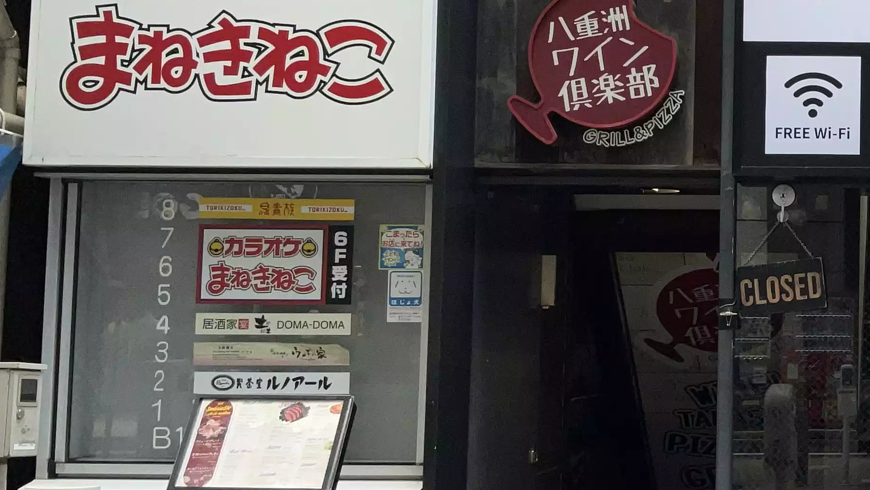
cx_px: 900
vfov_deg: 17.2
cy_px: 216
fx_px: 1615
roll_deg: +0.1
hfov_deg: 28.1
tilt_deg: +4.8
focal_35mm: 70
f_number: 1.8
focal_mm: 3
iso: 16
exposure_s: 1/237
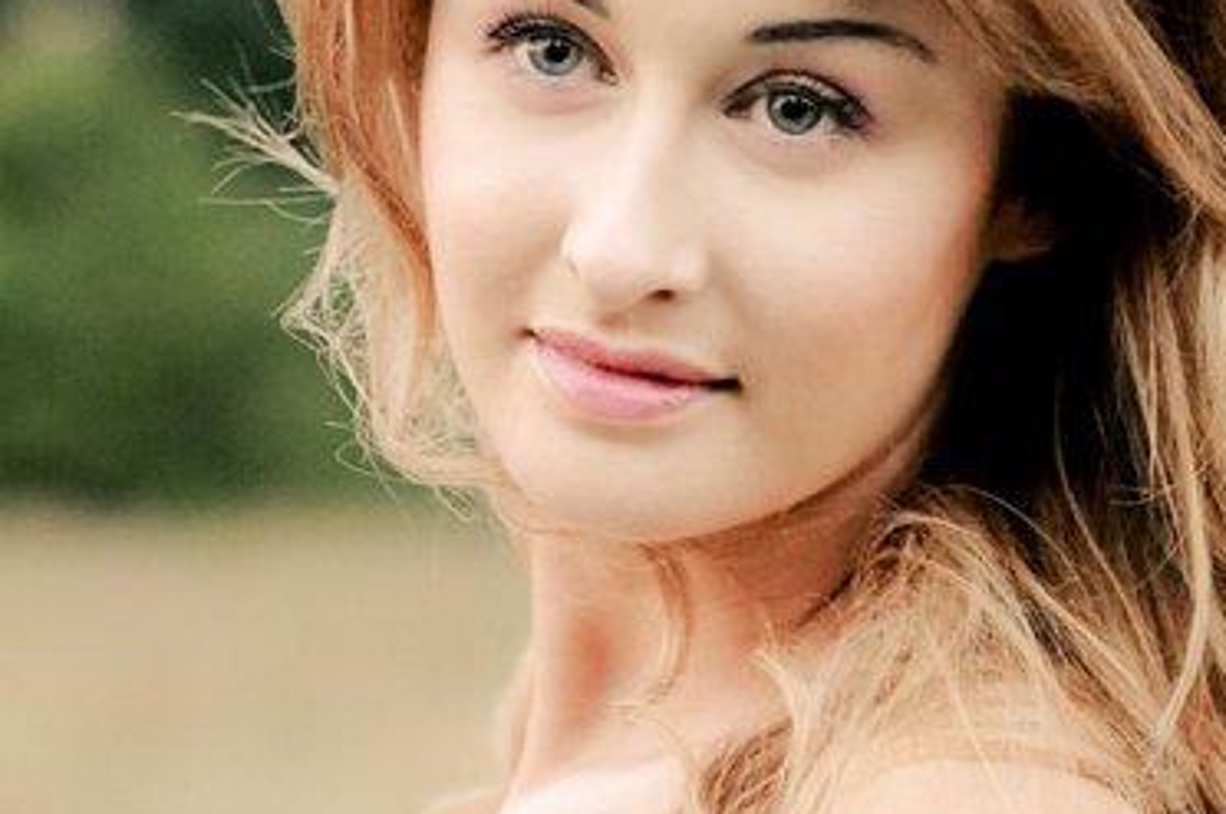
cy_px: 254
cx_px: 758
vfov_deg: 6.4
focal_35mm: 215
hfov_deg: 9.6
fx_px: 7312
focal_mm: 85
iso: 4000
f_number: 3.2
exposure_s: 1/125
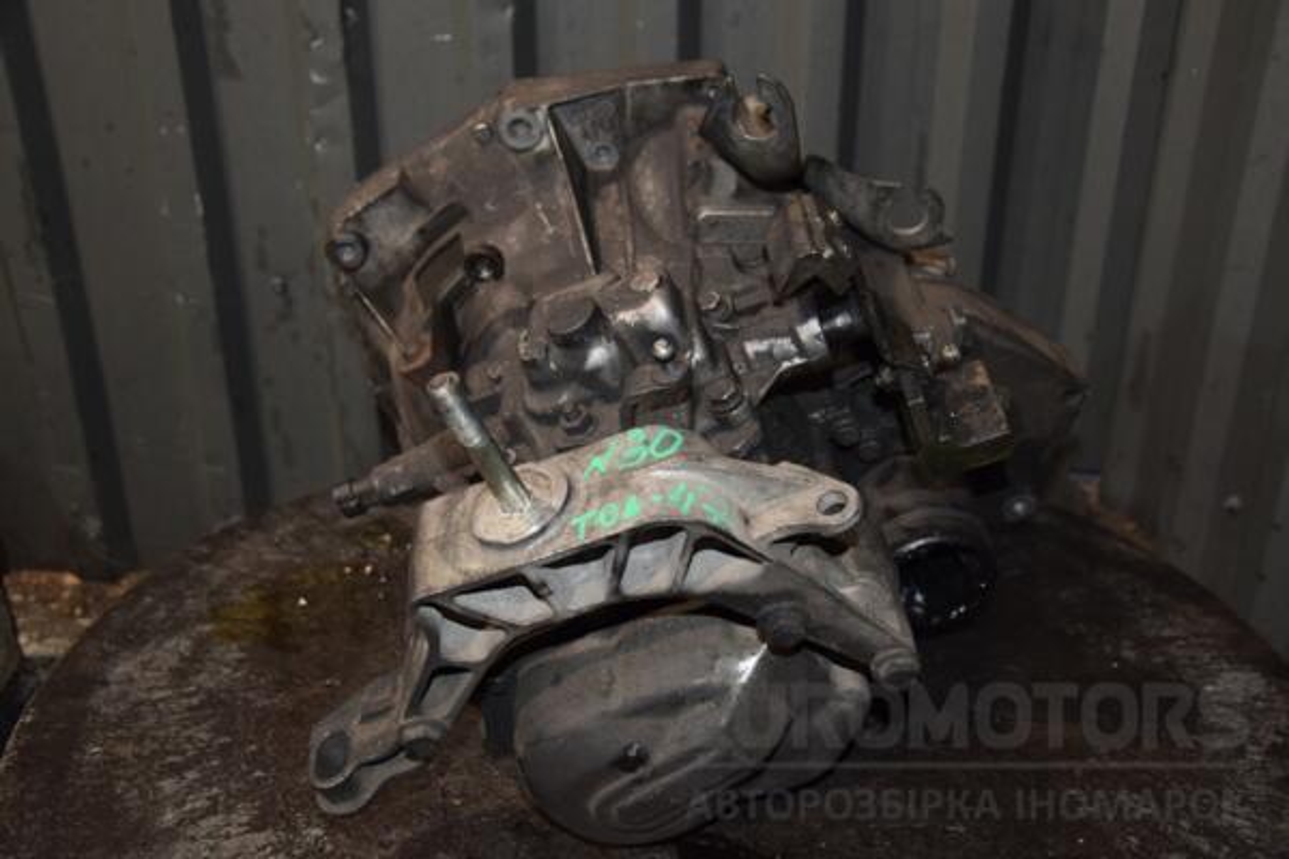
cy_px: 430
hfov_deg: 51.3
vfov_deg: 35.5
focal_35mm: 38
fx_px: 1343
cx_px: 644
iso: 800
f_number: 5
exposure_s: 1/60
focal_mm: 25
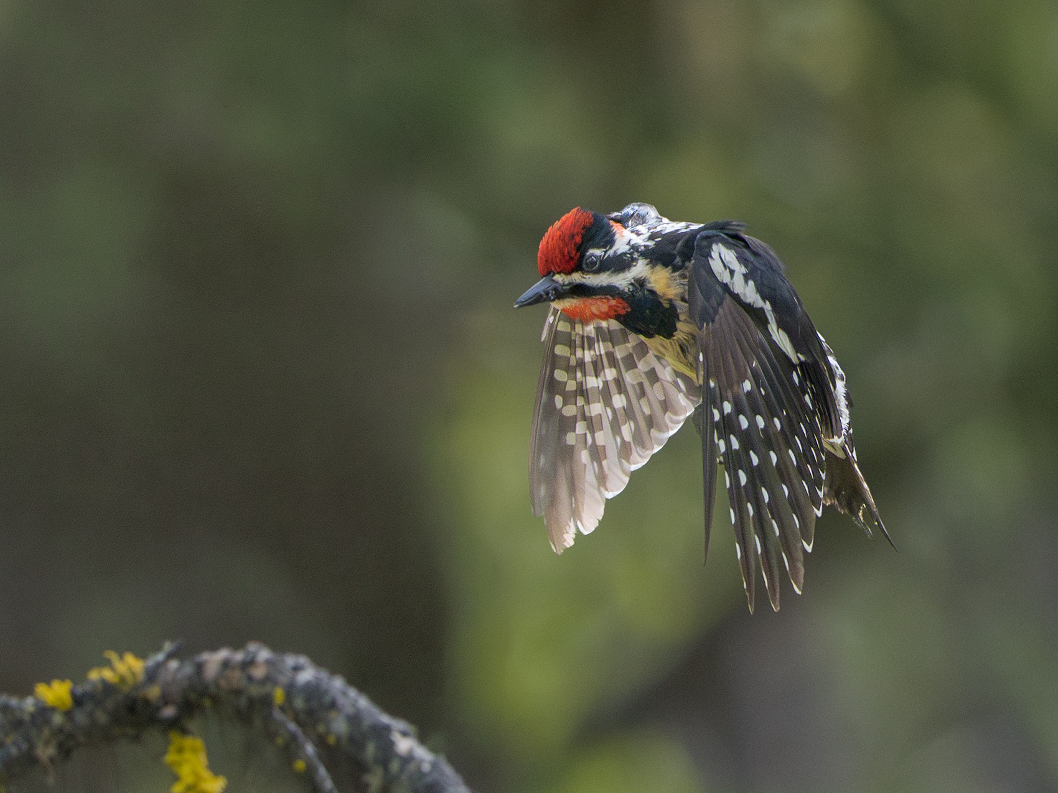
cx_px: 551
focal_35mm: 456
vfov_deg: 3.3
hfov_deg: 4.3
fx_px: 13937
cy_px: 396
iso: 5000
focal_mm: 420
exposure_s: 1/5000
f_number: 5.6
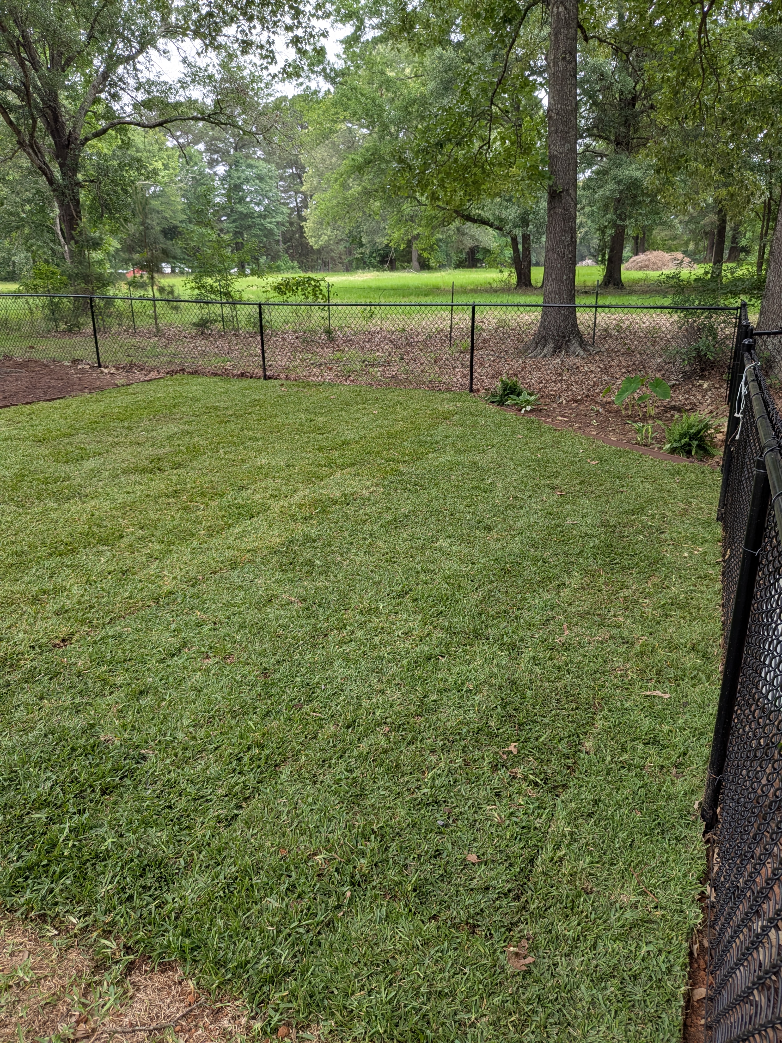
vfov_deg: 71.6
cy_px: 522
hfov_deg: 56.8
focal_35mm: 24
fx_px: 723
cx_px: 391
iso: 24
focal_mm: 4.53
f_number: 1.7
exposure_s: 1/138
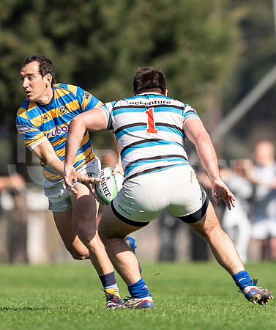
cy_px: 74
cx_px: 103
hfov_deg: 1.5
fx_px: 10339
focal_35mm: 1041
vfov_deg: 1.8
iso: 100
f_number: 2.8
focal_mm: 400
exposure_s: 1/1250
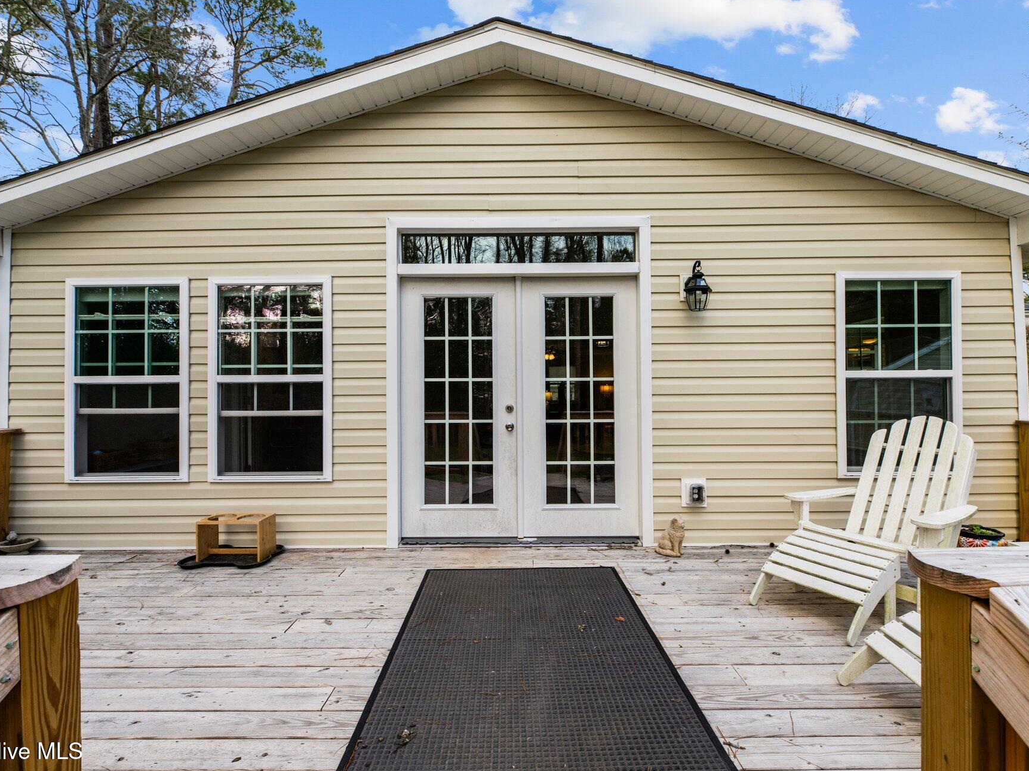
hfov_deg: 94.5
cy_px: 381
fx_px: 476
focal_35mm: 16
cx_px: 520
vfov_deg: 78.1
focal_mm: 14
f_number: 9
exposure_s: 1/200
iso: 400
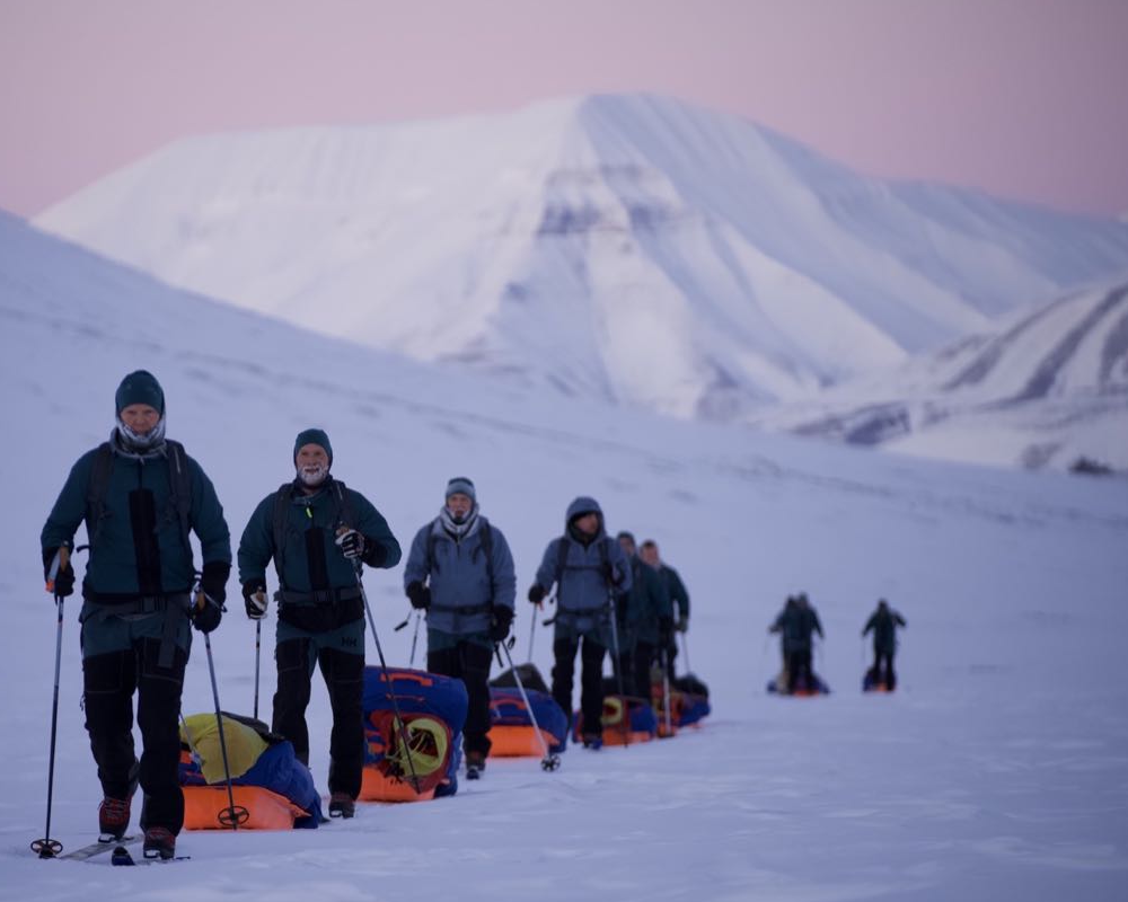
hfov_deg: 9.8
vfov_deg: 7.8
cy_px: 496
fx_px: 6577
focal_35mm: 197
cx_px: 417
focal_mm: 150
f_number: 2.8
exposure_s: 1/320
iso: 500
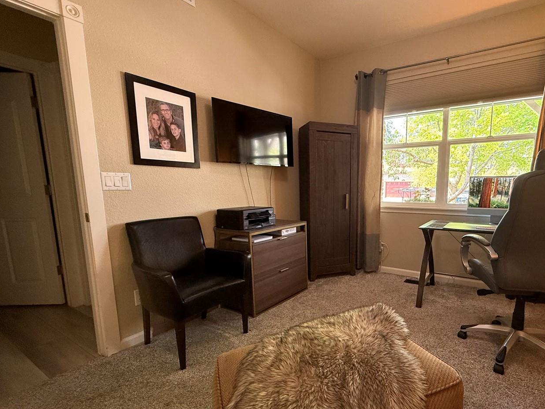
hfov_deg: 86.2
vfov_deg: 71.4
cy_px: 227
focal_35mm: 18
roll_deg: +0.2
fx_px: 283
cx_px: 338
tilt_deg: -8.4
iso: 320
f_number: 2.2
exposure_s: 1/60
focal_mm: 2.22
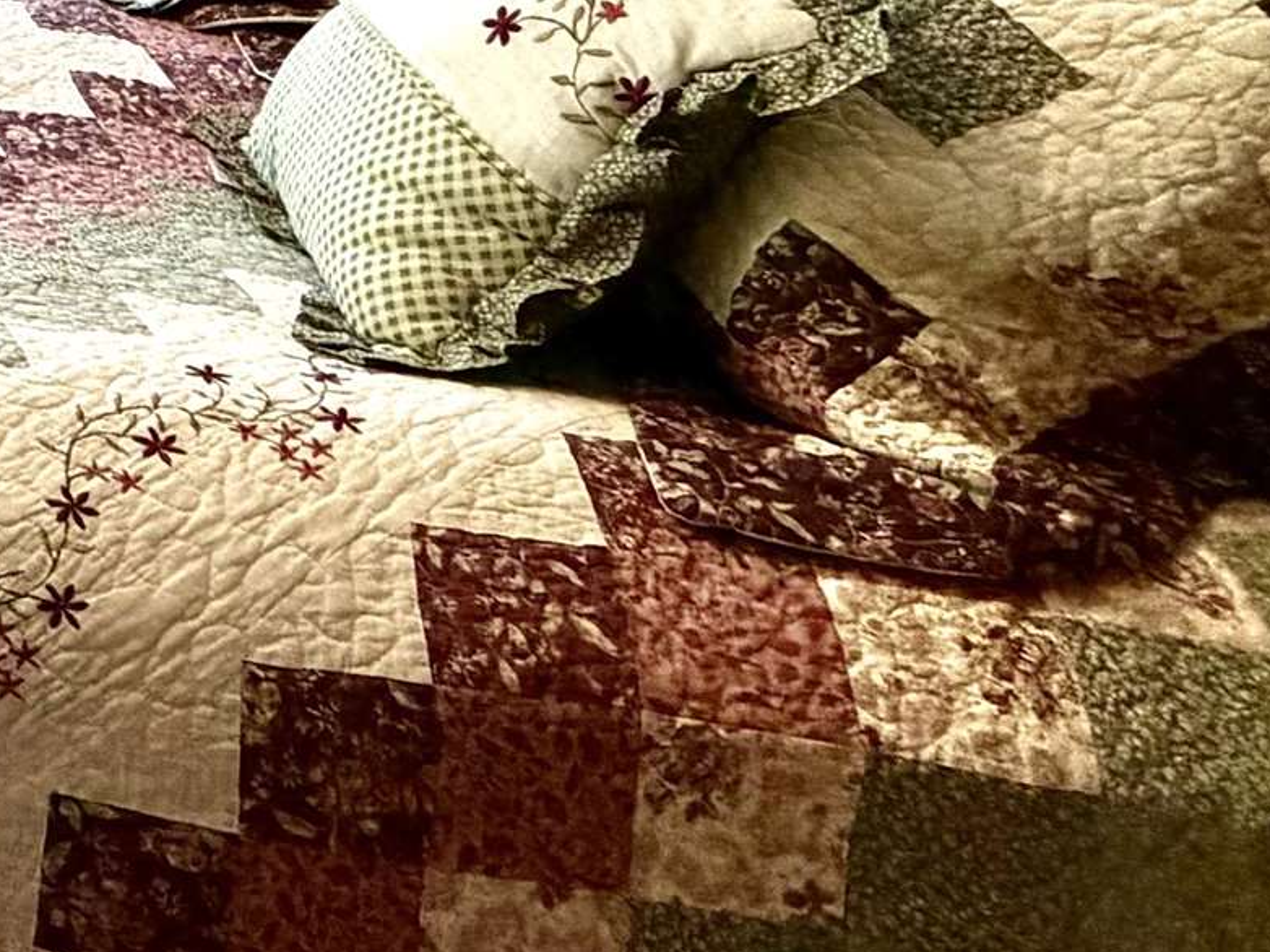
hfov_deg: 20.6
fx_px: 2017
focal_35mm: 55
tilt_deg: -7.4
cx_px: -1137
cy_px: -288
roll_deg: +1.4
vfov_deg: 23.5
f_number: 2.2
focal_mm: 2.22
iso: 320
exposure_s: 1/120
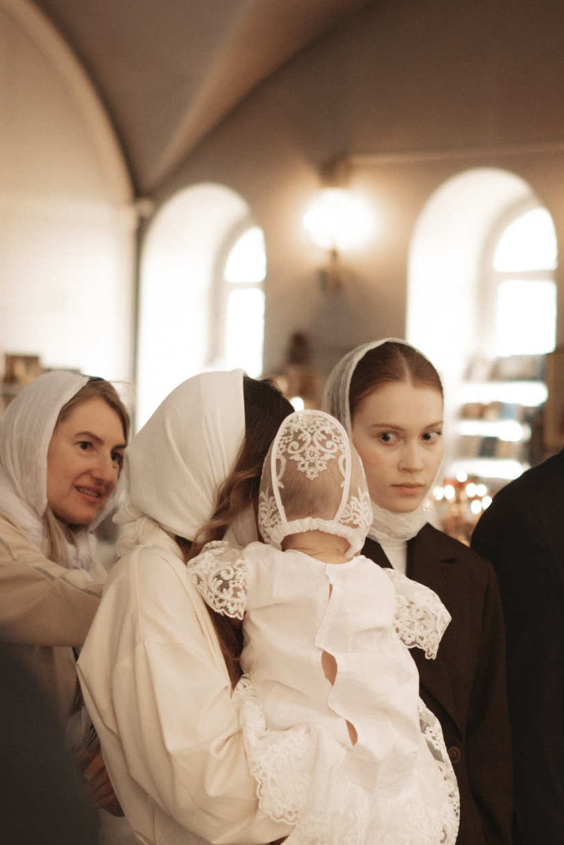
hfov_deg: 12.7
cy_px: 386
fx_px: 2535
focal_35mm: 108
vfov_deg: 18.9
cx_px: 301
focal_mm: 35
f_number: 1.8
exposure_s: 1/250
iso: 400
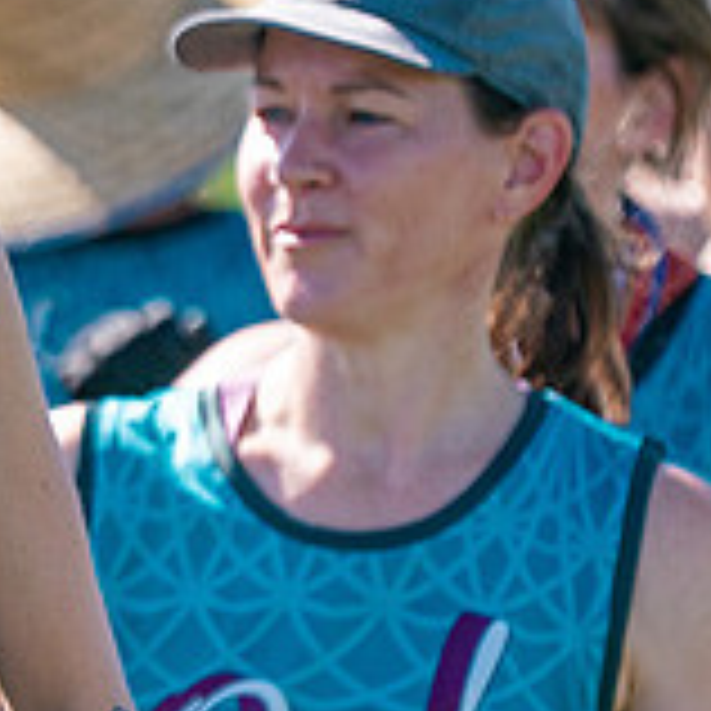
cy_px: 435
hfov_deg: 1.9
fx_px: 21030
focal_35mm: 905
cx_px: -162
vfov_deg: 1.9
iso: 400
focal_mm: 200
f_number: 3.5
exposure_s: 1/3200
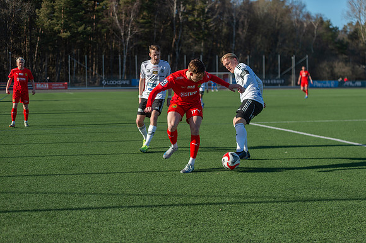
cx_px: 183
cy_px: 122
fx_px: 711
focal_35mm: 70
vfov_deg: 19.4
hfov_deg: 28.9
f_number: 3.2
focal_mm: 70
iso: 100
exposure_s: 1/1600
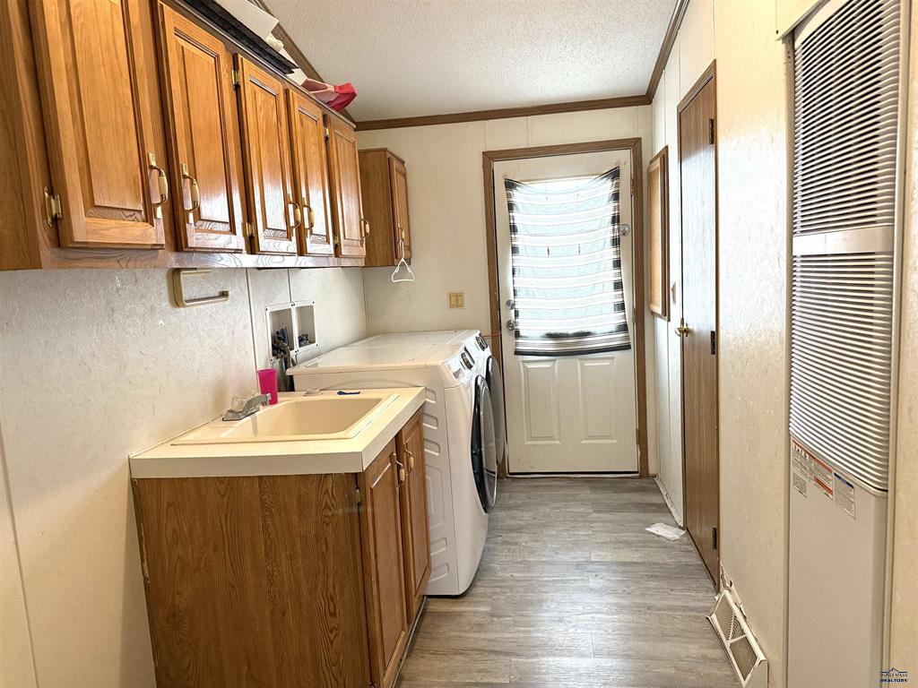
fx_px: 636
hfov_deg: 71.6
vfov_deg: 56.8
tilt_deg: -7.4
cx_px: 459
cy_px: 344
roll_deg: +3.4
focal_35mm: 24
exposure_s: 1/60
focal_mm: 6.76
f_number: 1.78
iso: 320
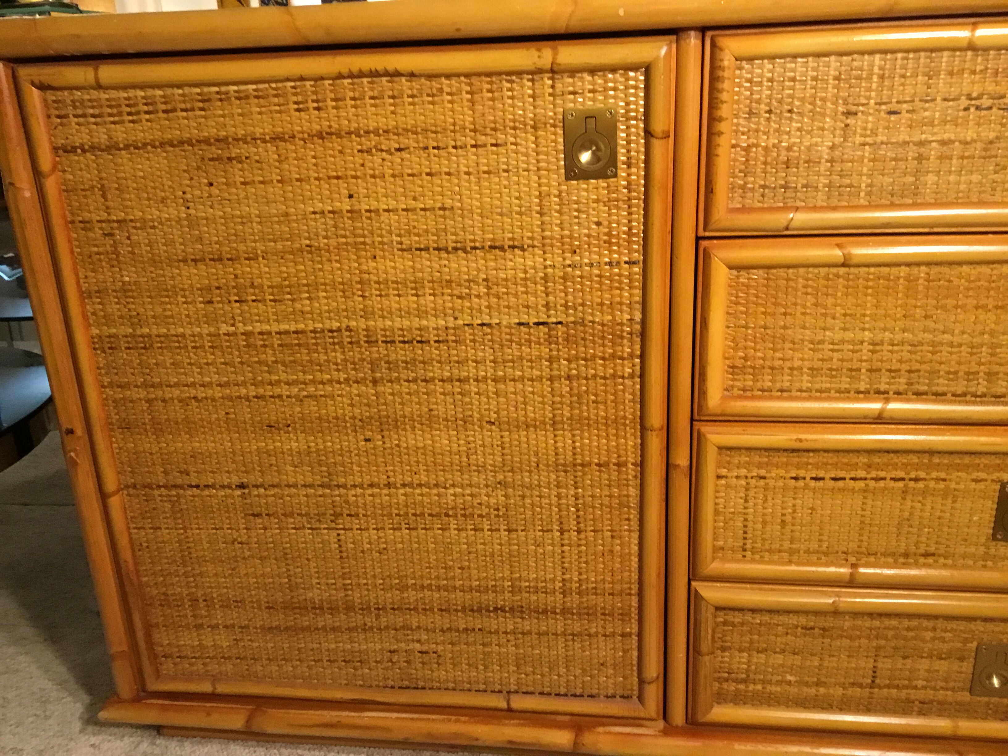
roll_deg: +3.0
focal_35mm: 31
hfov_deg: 58.4
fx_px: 903
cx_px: 504
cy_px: 378
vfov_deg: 45.4
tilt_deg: -18.4
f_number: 2.4
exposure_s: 1/25
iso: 200
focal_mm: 3.3
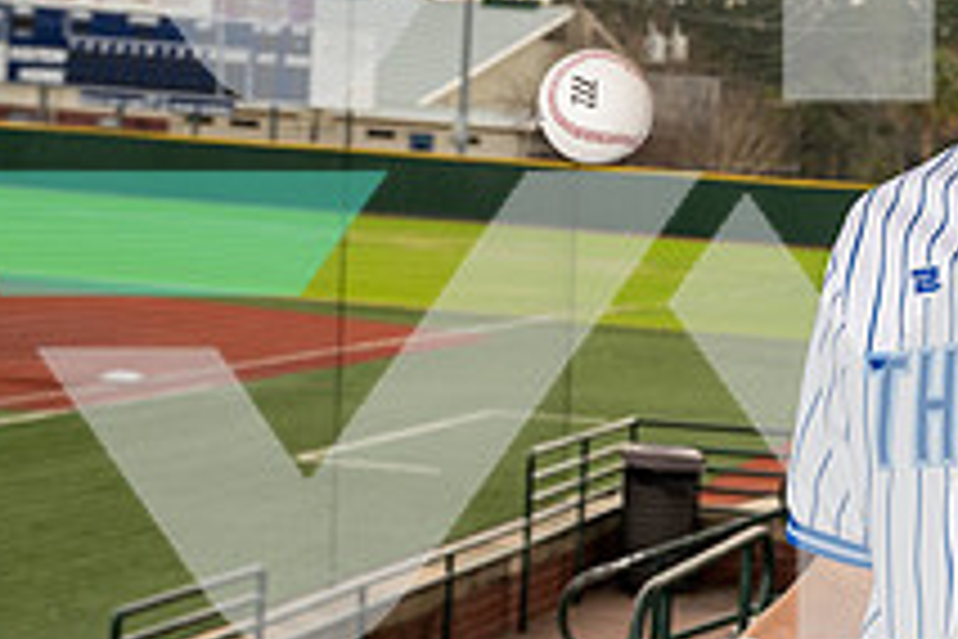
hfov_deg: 18.5
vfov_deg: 12.9
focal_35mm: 106
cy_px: 412
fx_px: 2821
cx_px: 1061
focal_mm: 39
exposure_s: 1/250
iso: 640
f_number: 6.3
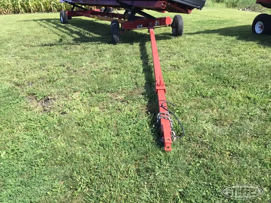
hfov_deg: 58.4
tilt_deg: -24.0
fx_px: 243
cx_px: 136
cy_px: 102
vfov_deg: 45.4
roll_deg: -1.4
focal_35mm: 31
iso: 25
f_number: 2.4
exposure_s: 1/448
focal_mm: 3.3
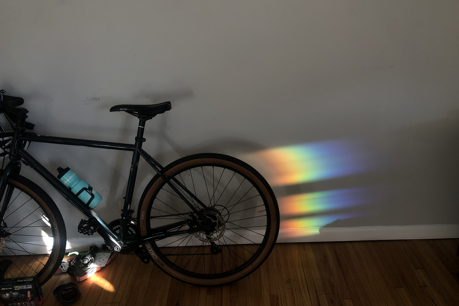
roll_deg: +2.9
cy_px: 148
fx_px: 382
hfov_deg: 61.9
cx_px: 233
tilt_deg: -20.6
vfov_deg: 43.6
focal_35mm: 30
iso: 25
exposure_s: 1/30
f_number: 1.8
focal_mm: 3.99
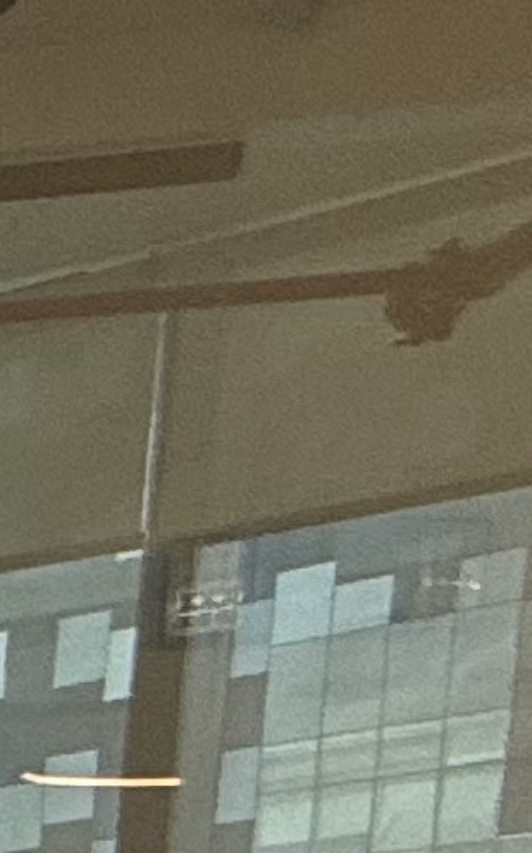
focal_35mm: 121
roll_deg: -0.3
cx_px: -2390
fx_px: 2809
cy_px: 1491
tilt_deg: -4.3
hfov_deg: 5.7
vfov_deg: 15.2
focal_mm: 2.22
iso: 50
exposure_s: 1/124
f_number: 2.2
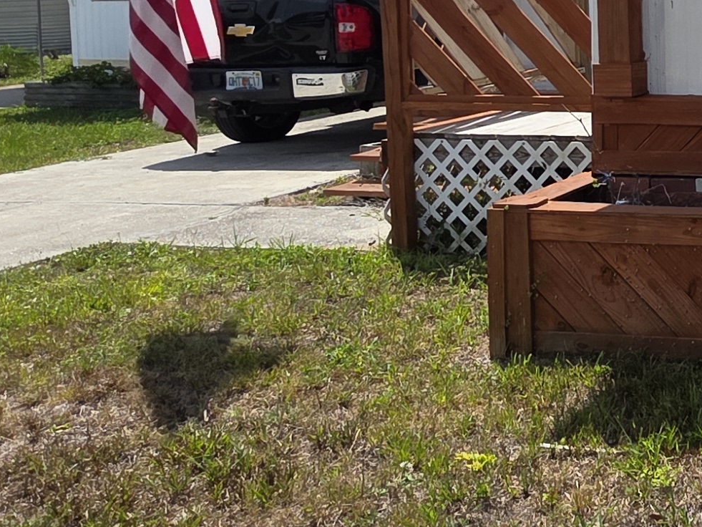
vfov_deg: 26.4
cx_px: 970
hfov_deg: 28.1
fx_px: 1075
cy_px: 32
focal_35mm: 53
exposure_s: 1/2404
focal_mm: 2.2
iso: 40
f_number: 1.9
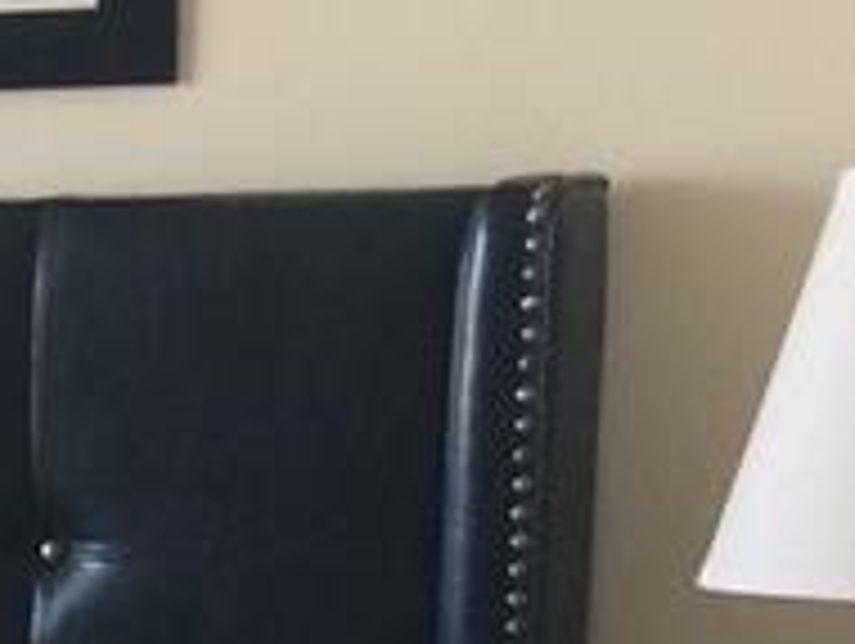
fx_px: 4526
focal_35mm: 183
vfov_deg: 7.8
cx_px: -868
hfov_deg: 10.0
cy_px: 1261
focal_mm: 4.15
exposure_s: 1/40
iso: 40
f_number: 2.2
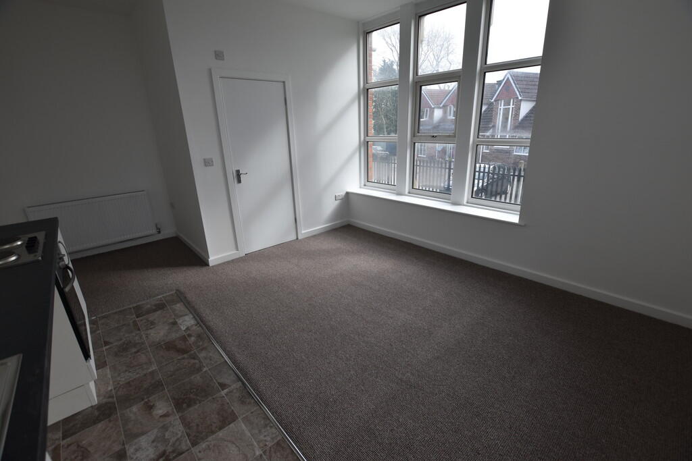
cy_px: 230
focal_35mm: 15
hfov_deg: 100.4
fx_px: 288
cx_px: 346
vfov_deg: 77.3
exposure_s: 1/100
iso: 100
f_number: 5
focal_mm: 10
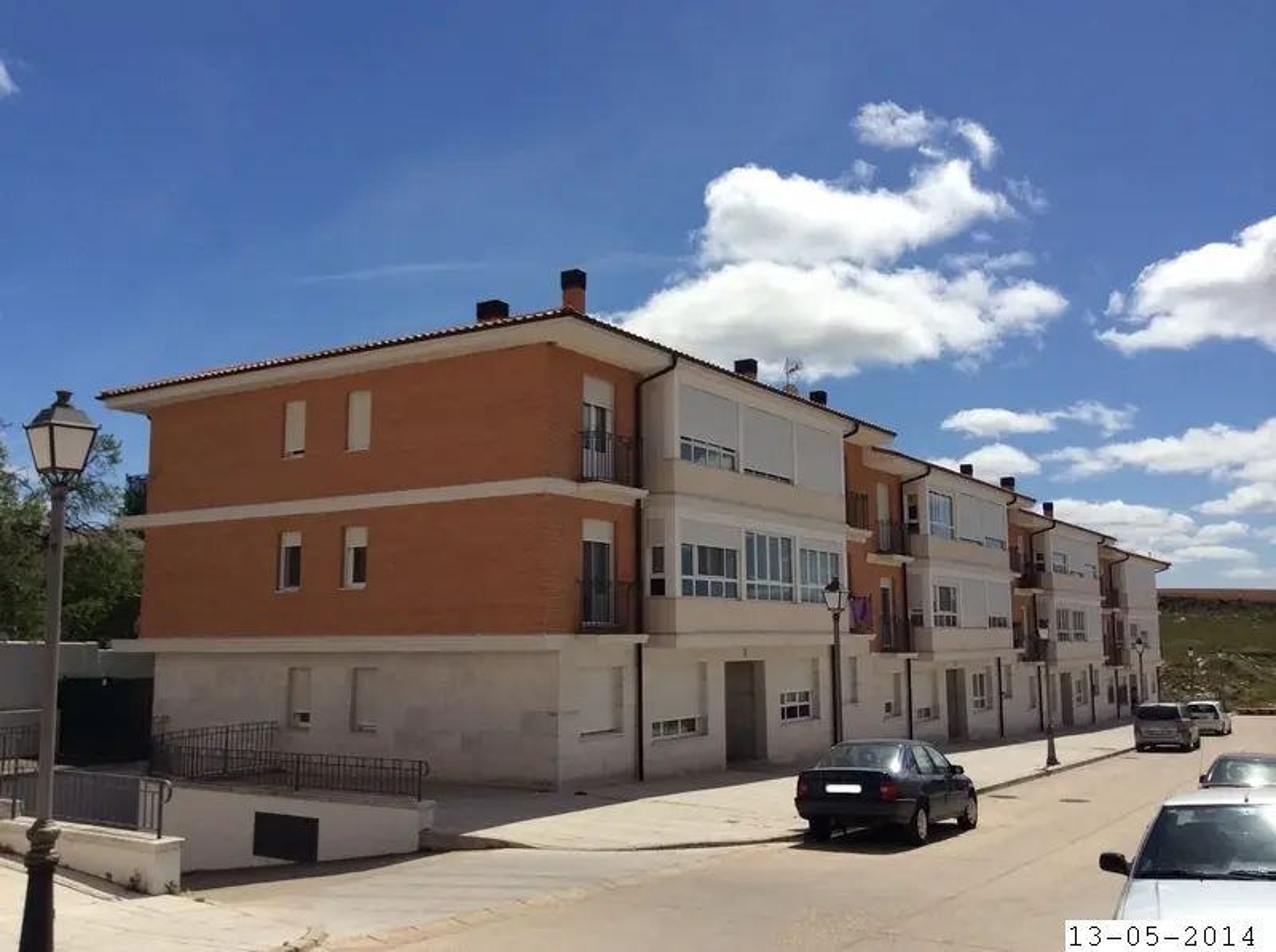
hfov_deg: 55.4
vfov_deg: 42.8
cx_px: 638
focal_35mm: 33
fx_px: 1214
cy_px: 476
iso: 32
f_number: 2.4
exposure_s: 1/3367
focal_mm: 3.3
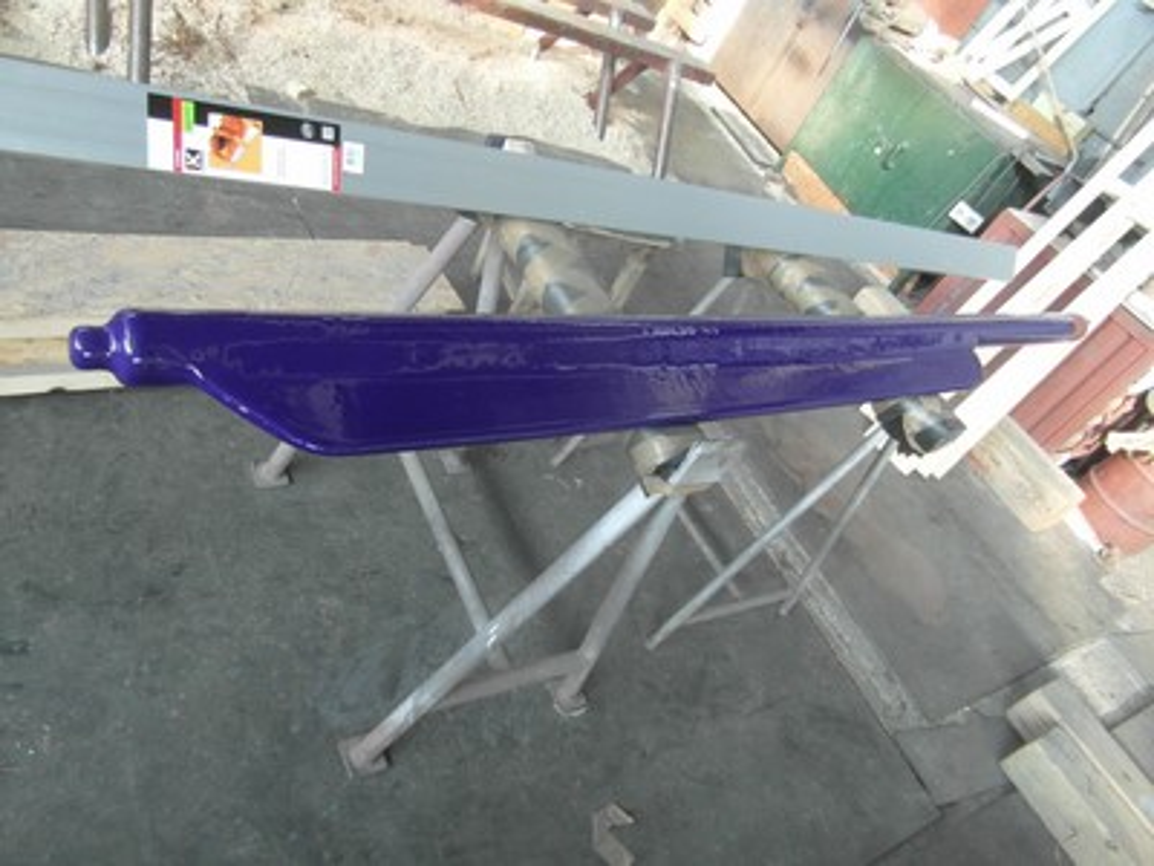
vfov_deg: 56.8
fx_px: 800
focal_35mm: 24
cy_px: 433
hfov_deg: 71.6
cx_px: 577
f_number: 3.2
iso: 200
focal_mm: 4
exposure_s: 1/30
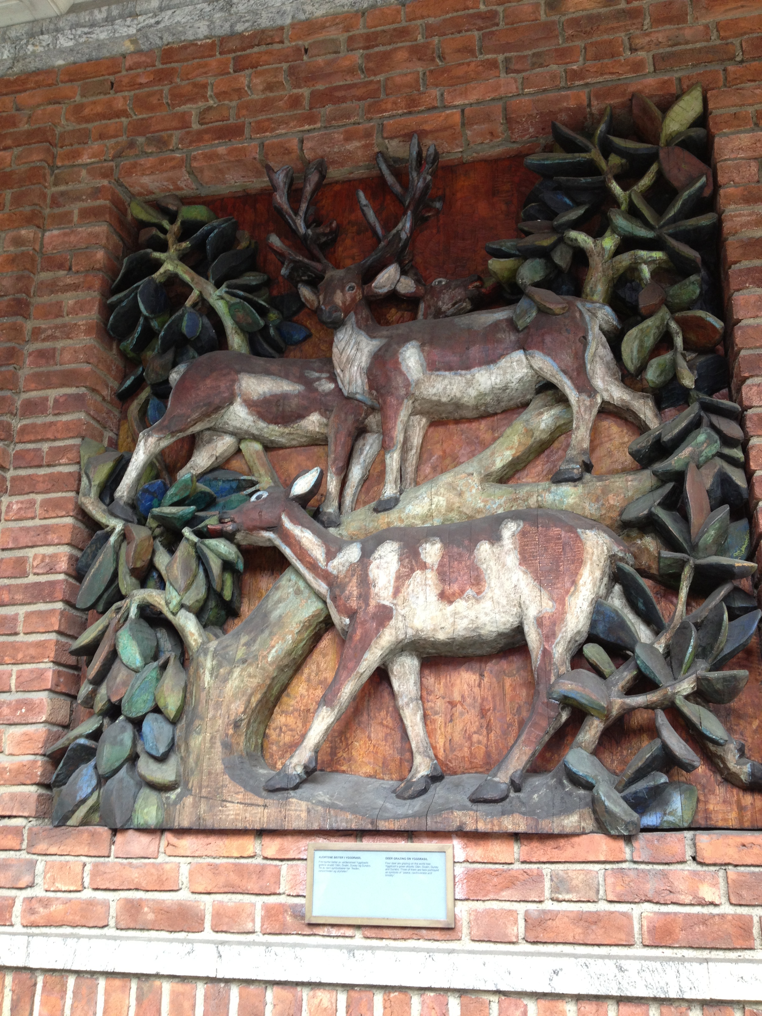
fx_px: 1027
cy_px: 508
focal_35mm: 35
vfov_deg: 52.6
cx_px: 381
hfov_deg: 40.7
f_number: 2.4
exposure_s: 1/40
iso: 64
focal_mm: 4.28
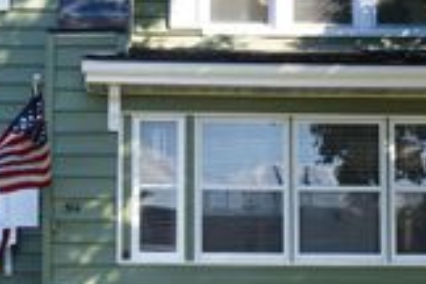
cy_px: 204
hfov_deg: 20.6
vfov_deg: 13.8
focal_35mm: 99
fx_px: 1171
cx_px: 155
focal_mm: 32
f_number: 13
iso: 1600
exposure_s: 1/400
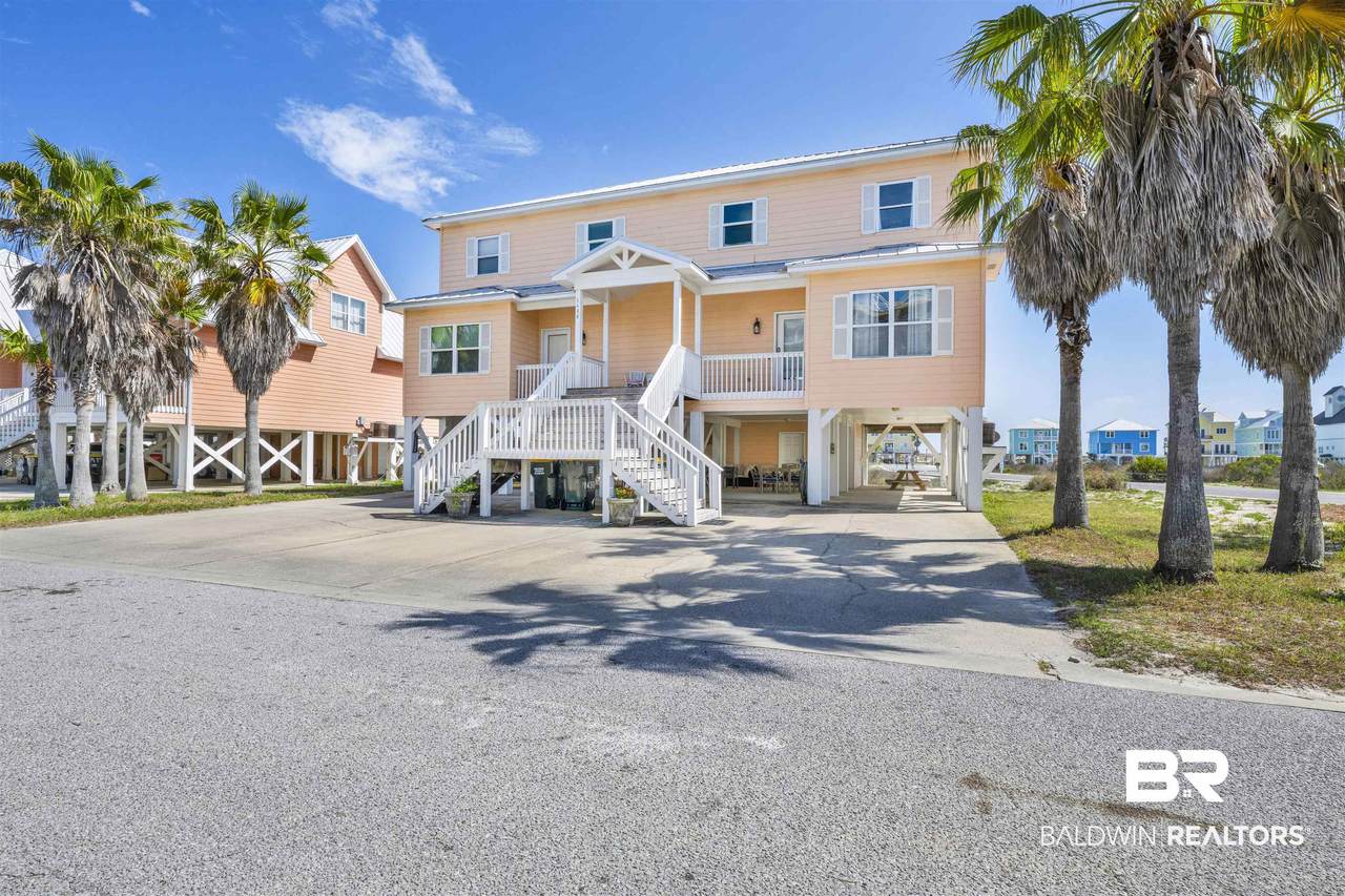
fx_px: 635
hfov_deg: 93.3
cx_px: 672
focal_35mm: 17
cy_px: 448
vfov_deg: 70.4
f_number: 11
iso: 400
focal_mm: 17
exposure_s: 1/800
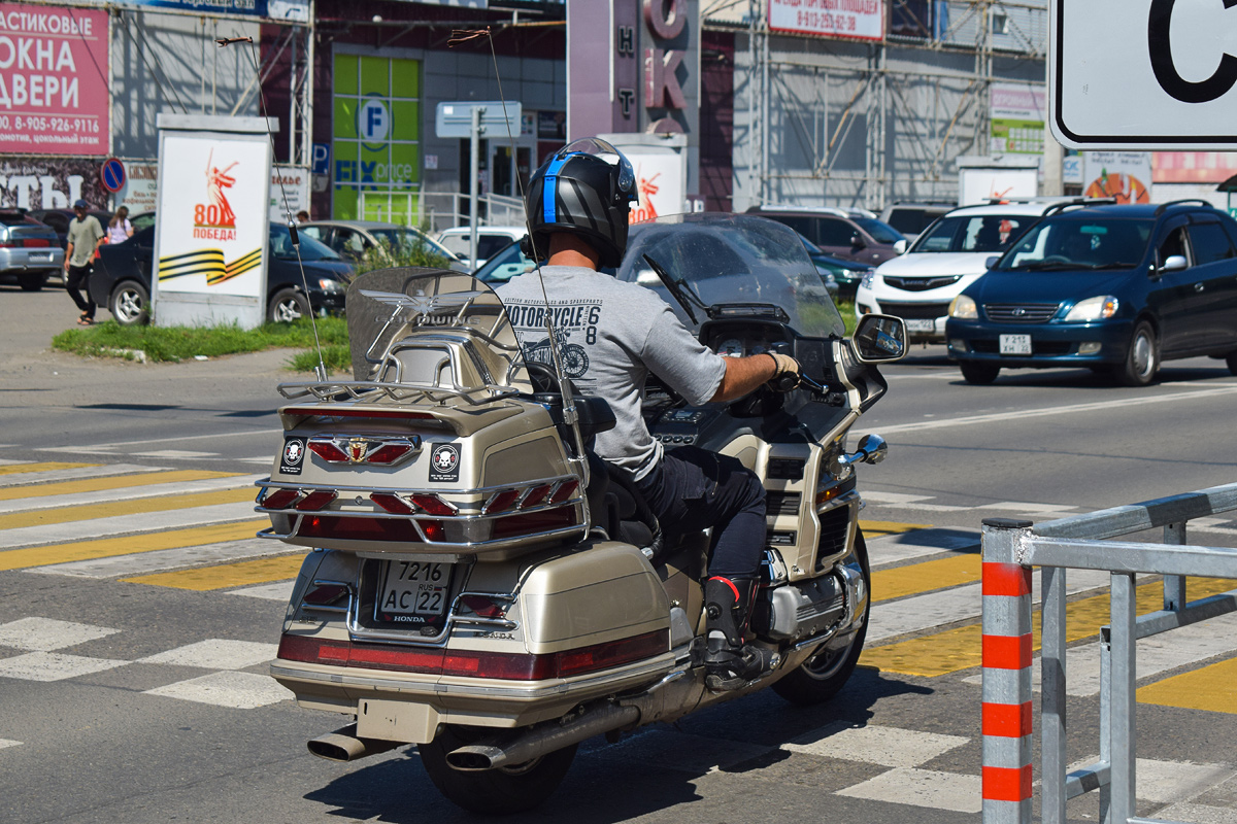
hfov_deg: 24.6
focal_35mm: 82
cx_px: 618
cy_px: 412
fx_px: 2835
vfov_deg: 16.6
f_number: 7.1
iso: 200
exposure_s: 1/1250
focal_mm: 55
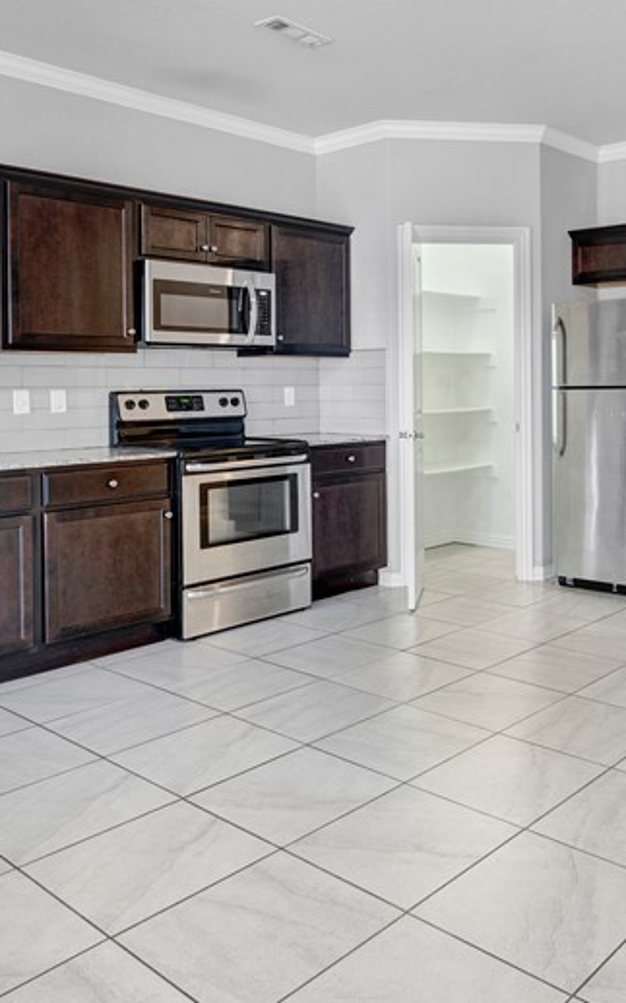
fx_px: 854
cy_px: 390
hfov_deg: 38.2
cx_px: 531
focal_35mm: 31
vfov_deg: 60.2
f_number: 8
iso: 100
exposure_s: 1/1.25
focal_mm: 14.6
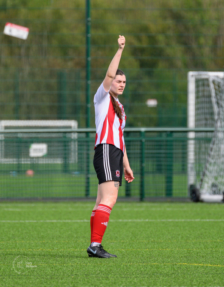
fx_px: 6150
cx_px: 121
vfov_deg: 2.7
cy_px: 115
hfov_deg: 2.1
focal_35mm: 730
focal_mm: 400
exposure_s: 1/1600
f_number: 5.6
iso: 640
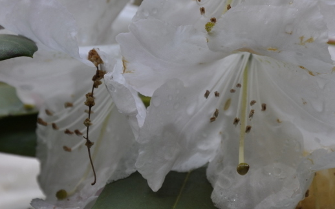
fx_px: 2263
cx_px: 204
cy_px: 66
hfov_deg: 8.5
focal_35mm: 248
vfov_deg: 5.3
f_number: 9
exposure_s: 1/320
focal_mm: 105
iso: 200
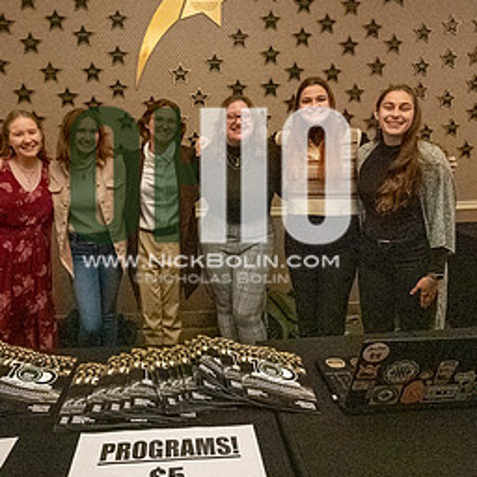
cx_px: 211
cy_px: 195
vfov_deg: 58.7
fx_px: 421
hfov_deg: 58.9
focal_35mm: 27
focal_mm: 14
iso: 20000
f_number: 4
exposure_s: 1/500
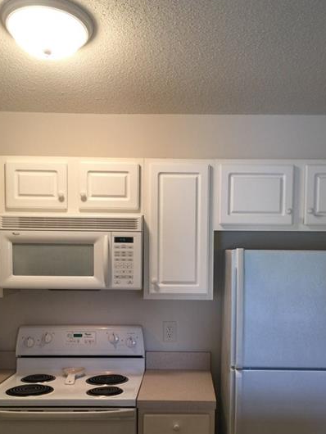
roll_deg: +0.4
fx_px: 527
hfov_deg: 34.3
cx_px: 186
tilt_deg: -1.8
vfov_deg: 44.4
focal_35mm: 42
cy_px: 275
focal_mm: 4.15
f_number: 2.2
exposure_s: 1/15
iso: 32
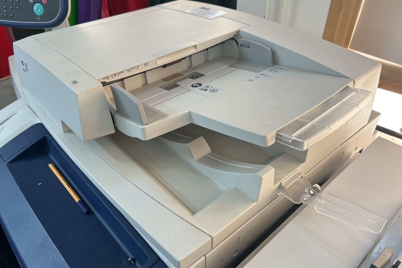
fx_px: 313
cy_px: 135
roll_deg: +2.4
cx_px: 197
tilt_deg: -39.3
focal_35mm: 28
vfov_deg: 46.4
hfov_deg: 65.5
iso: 80
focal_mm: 5.7
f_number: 1.5
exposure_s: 1/121
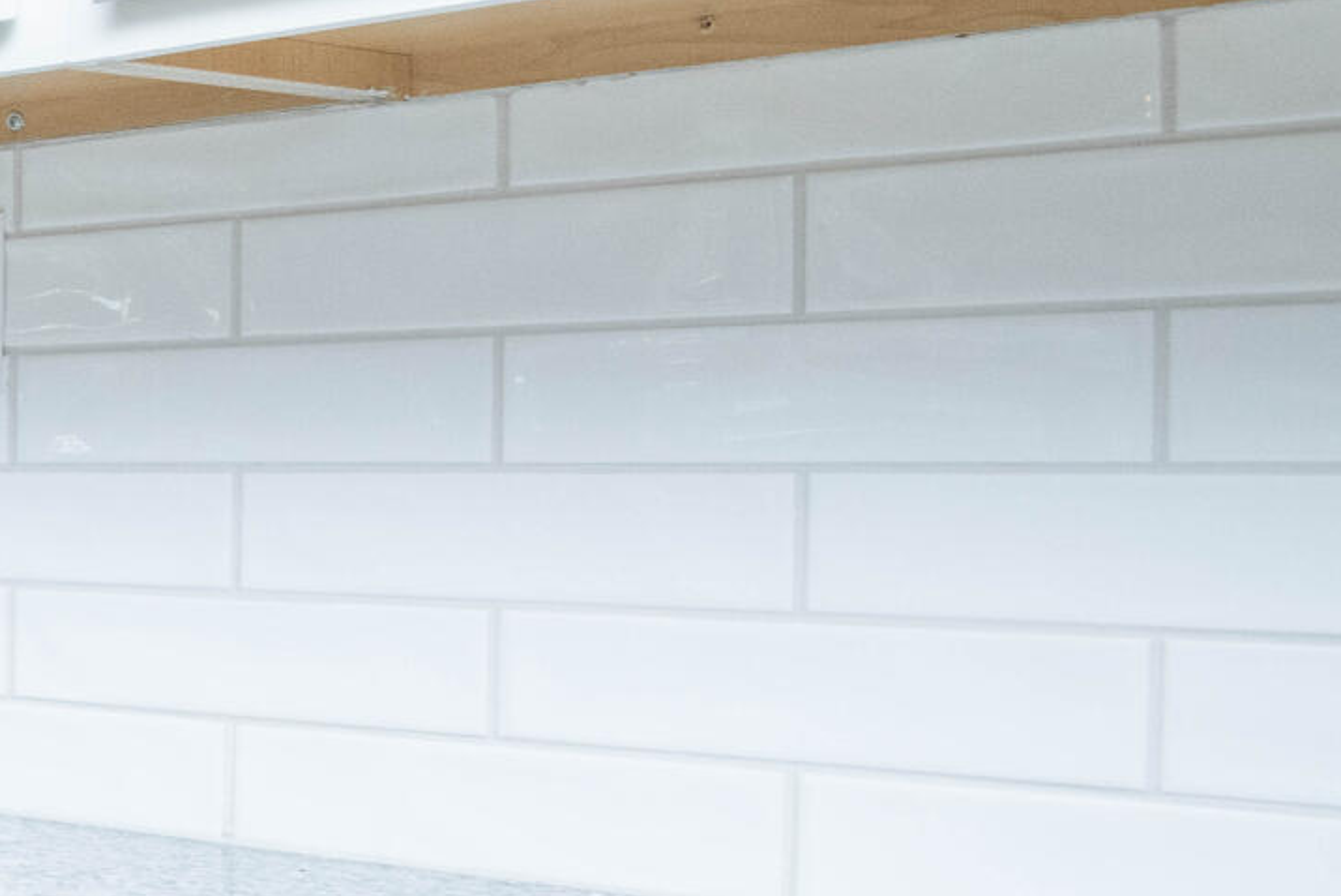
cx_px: -1465
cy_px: 521
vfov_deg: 20.3
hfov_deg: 17.9
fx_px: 2497
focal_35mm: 67
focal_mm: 16
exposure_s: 1/200
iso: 400
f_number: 9
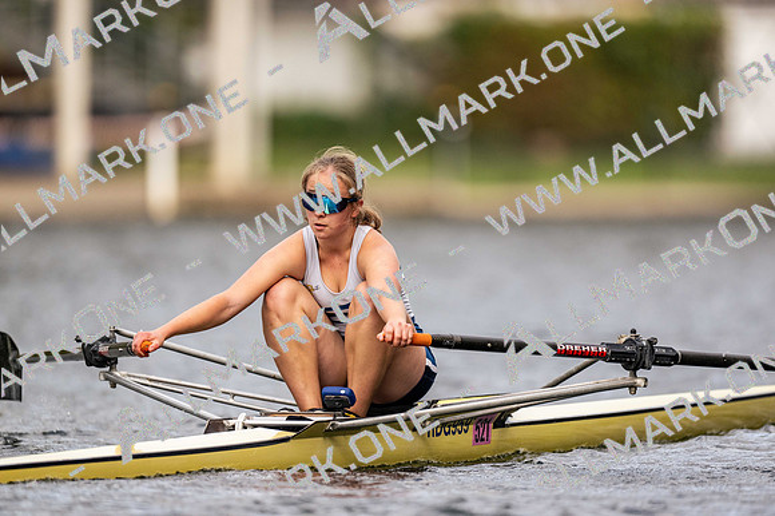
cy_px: 258
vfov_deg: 2.3
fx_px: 12912
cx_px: 388
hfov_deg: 3.4
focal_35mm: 600
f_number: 4
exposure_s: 1/2500
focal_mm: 600
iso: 800
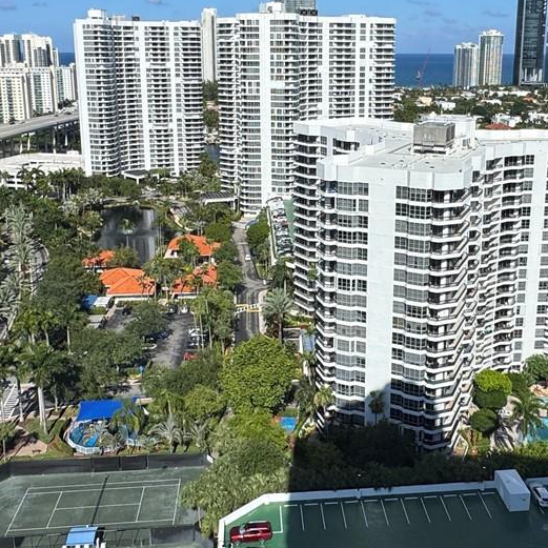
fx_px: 681
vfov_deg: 43.3
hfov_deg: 43.7
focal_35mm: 38
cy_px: 186
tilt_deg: -13.3
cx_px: 318
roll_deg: +0.1
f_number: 2.2
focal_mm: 2.22
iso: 50
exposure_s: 1/1976
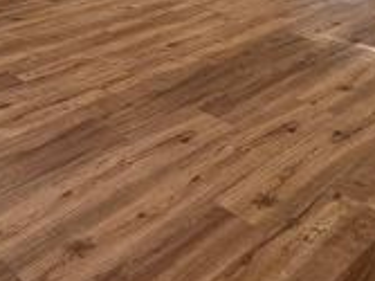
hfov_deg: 33.9
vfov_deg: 20.9
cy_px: -171
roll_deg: -0.6
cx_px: 111
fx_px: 606
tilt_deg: -1.4
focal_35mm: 56
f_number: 2.2
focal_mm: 2.22
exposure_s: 1/120
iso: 160
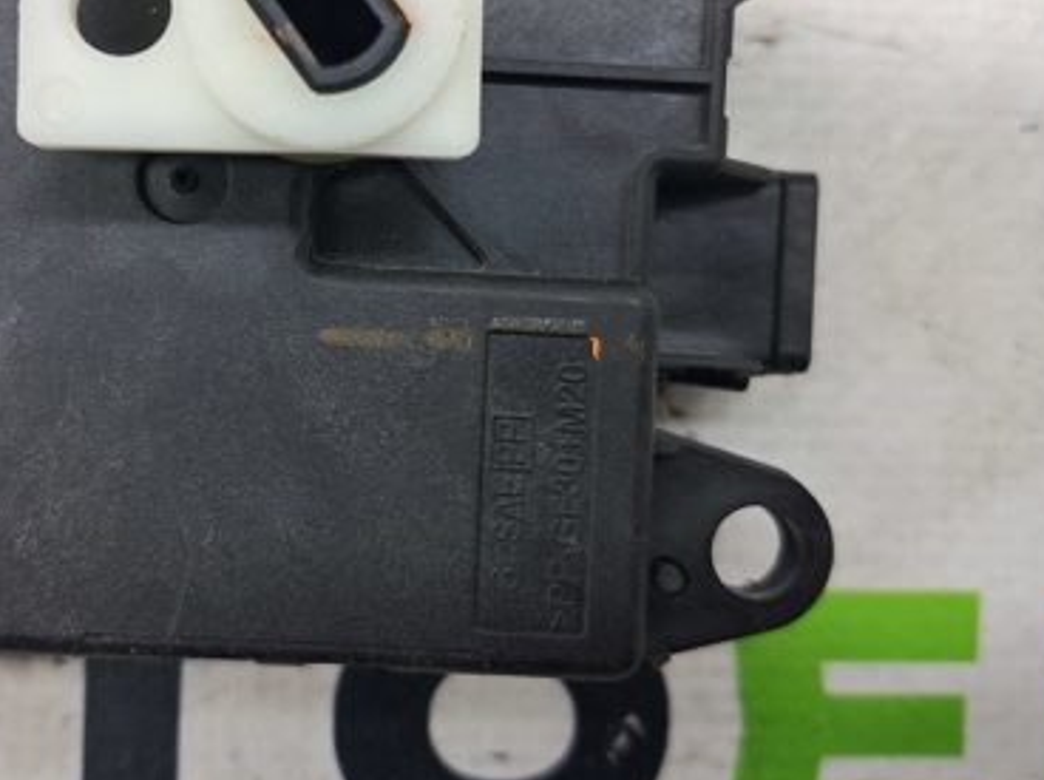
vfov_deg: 30.6
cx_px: 357
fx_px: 1416
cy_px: 268
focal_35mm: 47
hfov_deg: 40.0
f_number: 1.8
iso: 50
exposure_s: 1/50
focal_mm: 4
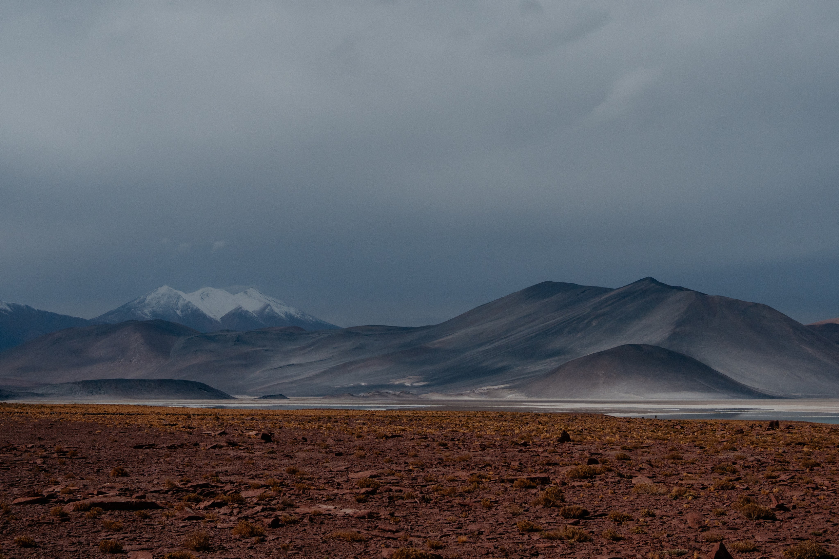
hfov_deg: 38.2
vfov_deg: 26.0
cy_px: 280
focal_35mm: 52
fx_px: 1212
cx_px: 420
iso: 320
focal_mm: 35
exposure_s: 1/8000
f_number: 4.5
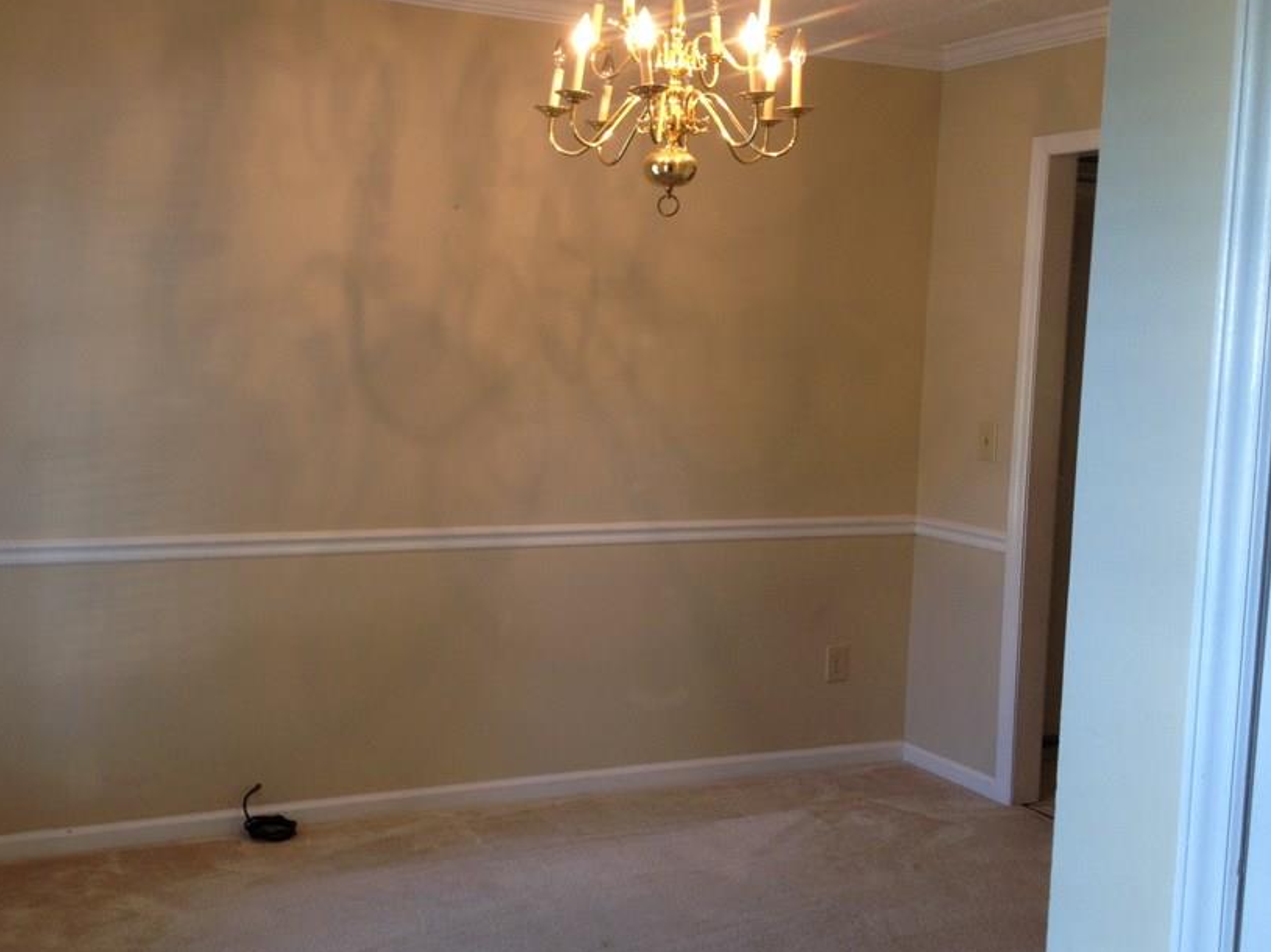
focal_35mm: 44
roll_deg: -1.6
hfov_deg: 42.8
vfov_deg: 32.8
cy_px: 436
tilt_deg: -4.5
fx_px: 1615
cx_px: 540
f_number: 2.4
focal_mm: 4.28
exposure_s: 1/30
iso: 50
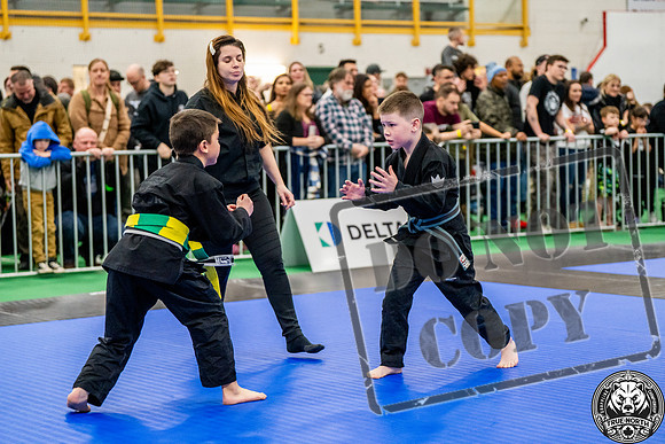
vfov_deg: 16.7
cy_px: 222
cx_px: 332
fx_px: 1515
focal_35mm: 82
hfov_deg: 24.8
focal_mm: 82
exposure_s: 1/500
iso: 5000
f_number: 2.8
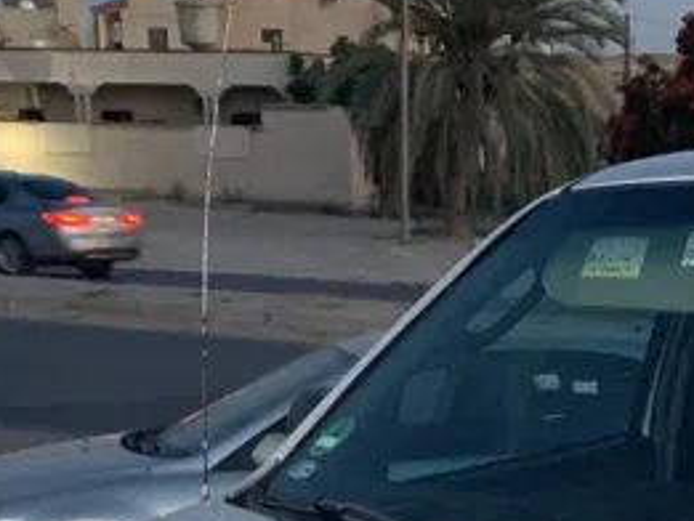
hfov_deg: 18.9
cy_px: 811
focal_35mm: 102
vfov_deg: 13.6
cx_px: 625
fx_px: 2046
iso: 320
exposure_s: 1/50
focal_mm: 4.25
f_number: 1.8
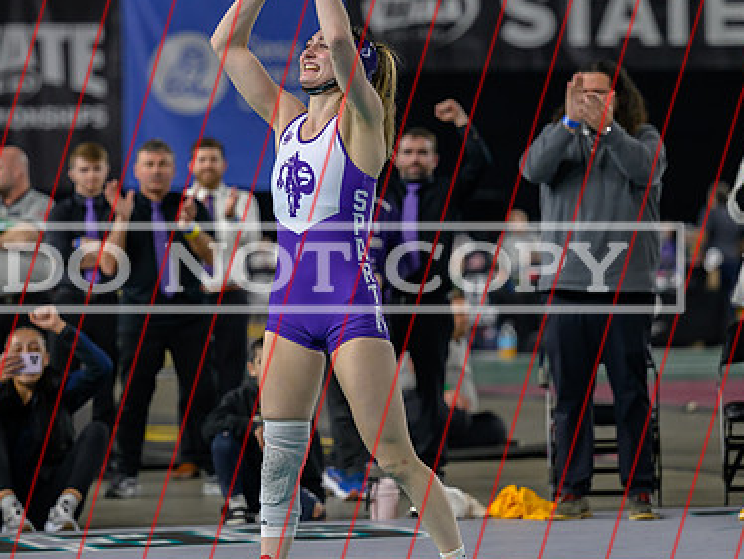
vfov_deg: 7.0
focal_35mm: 213
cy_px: 275
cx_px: 272
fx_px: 4581
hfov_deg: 9.3
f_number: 2.8
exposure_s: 1/800
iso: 1600
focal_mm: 130
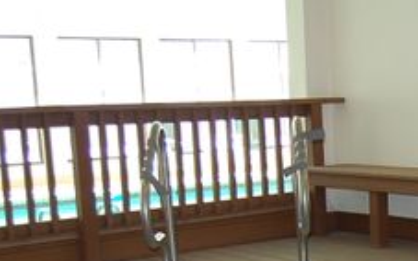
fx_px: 1014
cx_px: 455
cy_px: 306
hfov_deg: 22.1
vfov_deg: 14.3
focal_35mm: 89
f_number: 4
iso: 400
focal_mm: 26
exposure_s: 1/60
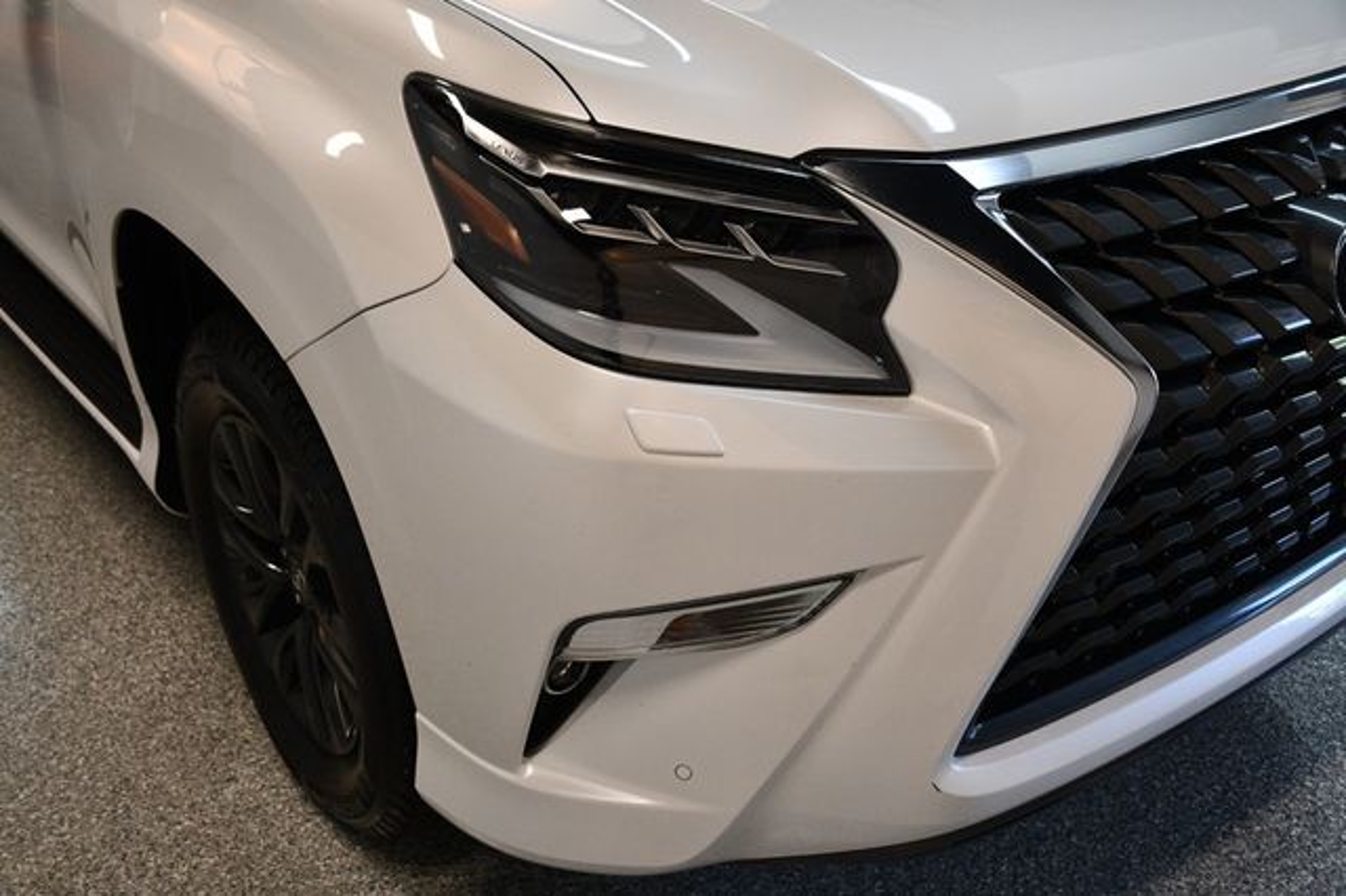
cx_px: 673
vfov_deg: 36.8
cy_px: 448
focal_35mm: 36
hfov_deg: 53.2
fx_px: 1345
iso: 800
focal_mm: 24
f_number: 3.8
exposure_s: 1/160
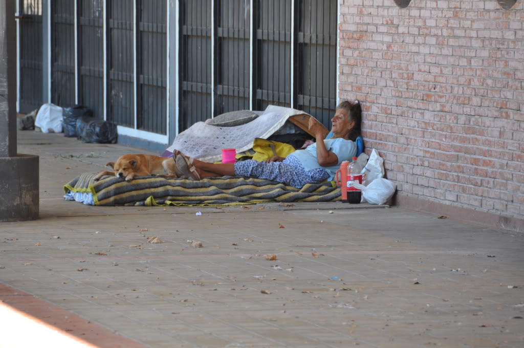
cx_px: 262
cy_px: 174
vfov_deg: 4.6
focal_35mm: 300
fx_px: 4361
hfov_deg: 6.9
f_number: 5.6
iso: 720
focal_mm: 200
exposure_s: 1/250
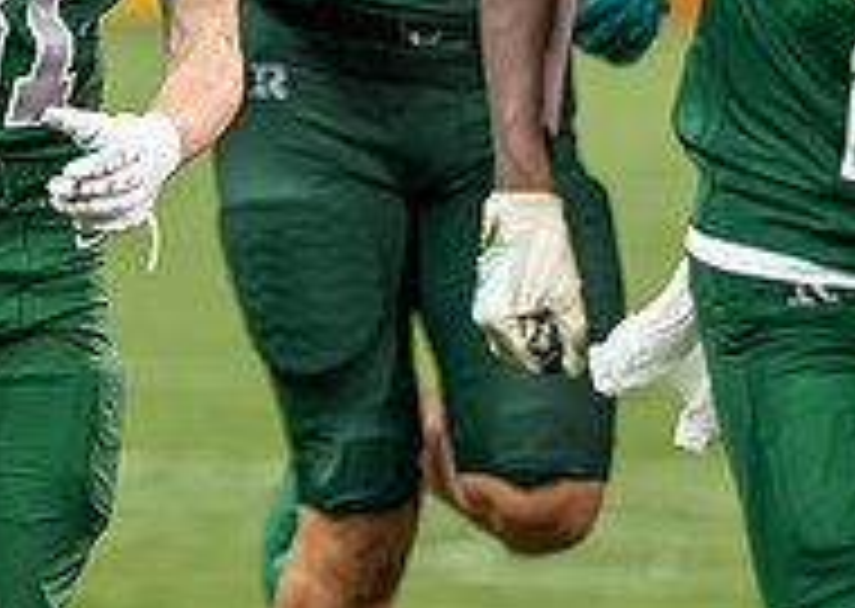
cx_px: -74
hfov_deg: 4.2
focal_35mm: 476
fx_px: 11538
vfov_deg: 3.0
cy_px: -318
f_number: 1.8
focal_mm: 135
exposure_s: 1/1250
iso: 800
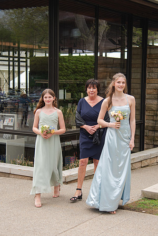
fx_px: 476
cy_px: 118
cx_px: 79
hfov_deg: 18.9
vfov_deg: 28.0
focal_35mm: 72
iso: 100
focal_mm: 48
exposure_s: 1/400
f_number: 4
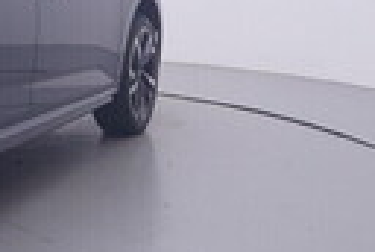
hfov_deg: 19.5
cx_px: -110
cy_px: -37
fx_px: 1004
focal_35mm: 96
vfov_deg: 14.0
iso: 200
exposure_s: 1/80
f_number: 5
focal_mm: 15
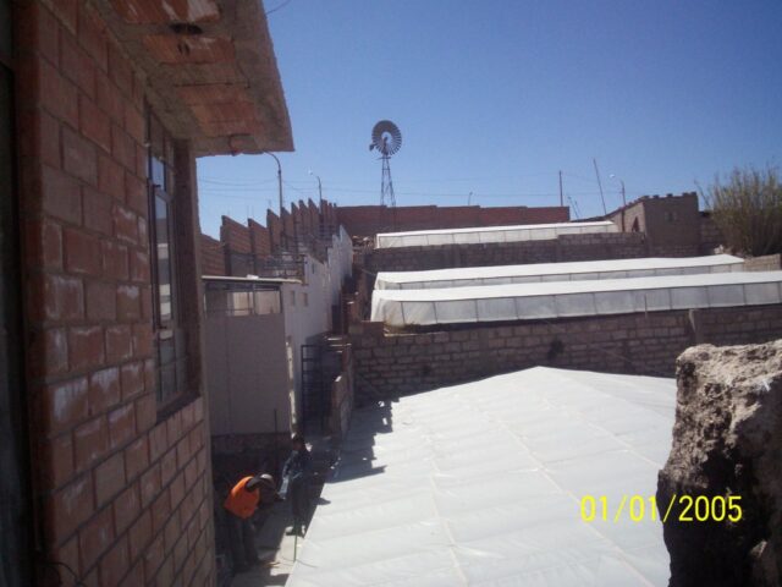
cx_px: 391
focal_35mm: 36
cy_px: 294
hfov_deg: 51.4
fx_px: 813
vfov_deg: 39.7
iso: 100
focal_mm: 5.9
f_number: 4.5
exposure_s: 1/1135
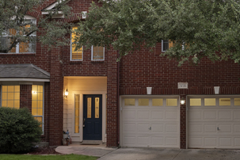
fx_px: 493
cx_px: 120
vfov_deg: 18.4
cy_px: 77
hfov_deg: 27.3
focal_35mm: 74
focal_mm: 35
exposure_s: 1/5
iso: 800
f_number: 8
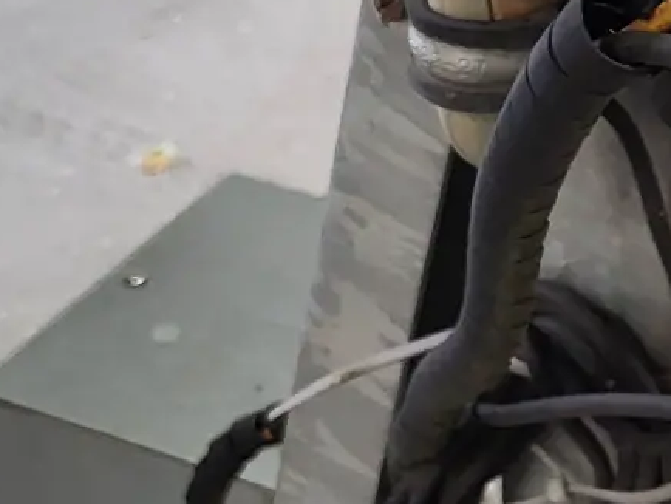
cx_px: 642
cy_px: 135
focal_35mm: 115
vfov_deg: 12.9
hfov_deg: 16.8
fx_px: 2230
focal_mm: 5.4
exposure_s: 1/100
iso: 250
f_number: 1.8
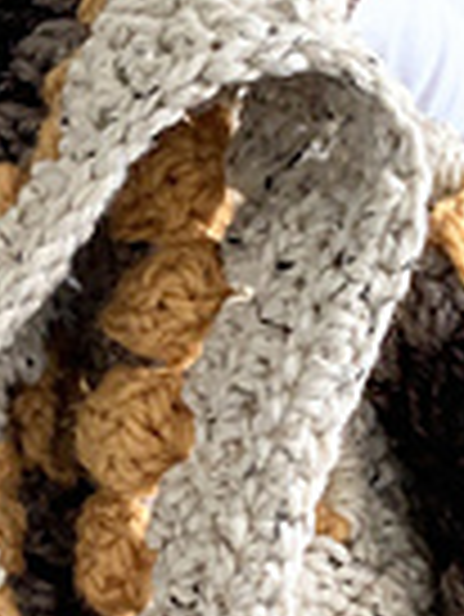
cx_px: 74
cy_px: 409
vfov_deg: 16.8
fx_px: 2088
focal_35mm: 117
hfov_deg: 12.6
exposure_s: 1/60
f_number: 2.2
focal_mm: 2.87
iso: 160
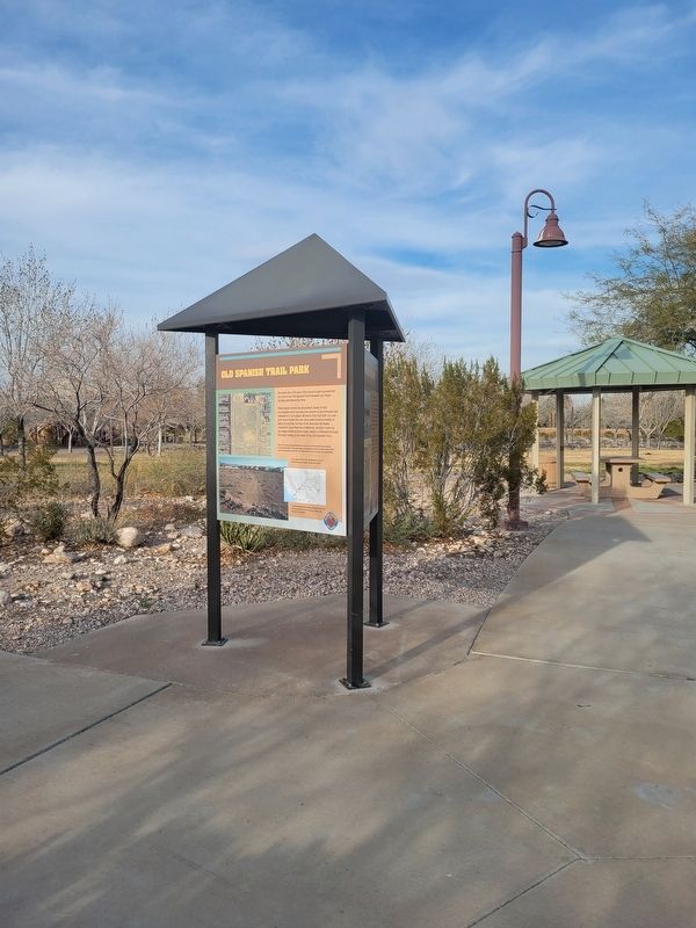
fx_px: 697
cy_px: 464
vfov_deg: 67.3
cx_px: 348
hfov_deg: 53.1
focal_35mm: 26
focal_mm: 5.4
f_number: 1.8
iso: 40
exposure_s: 1/1493
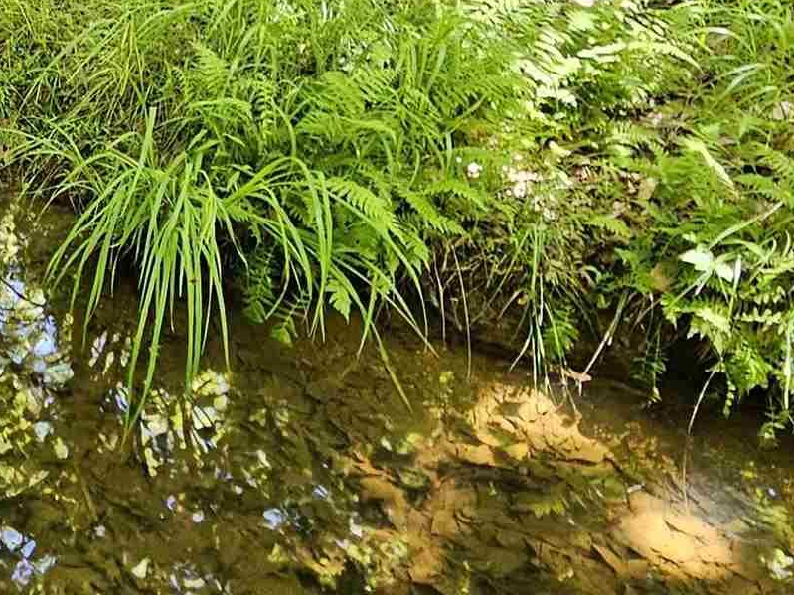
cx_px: -229
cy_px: 198
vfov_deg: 28.9
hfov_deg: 30.5
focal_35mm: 50
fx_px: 1147
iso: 160
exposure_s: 1/60
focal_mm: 2.2
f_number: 2.2
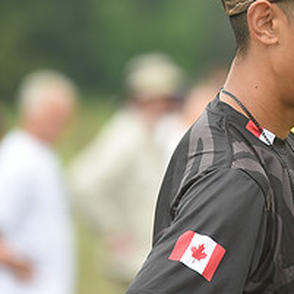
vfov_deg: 3.6
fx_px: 4708
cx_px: 331
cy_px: 42
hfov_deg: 3.6
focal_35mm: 490
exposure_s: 1/1250
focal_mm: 200
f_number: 2.8
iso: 320
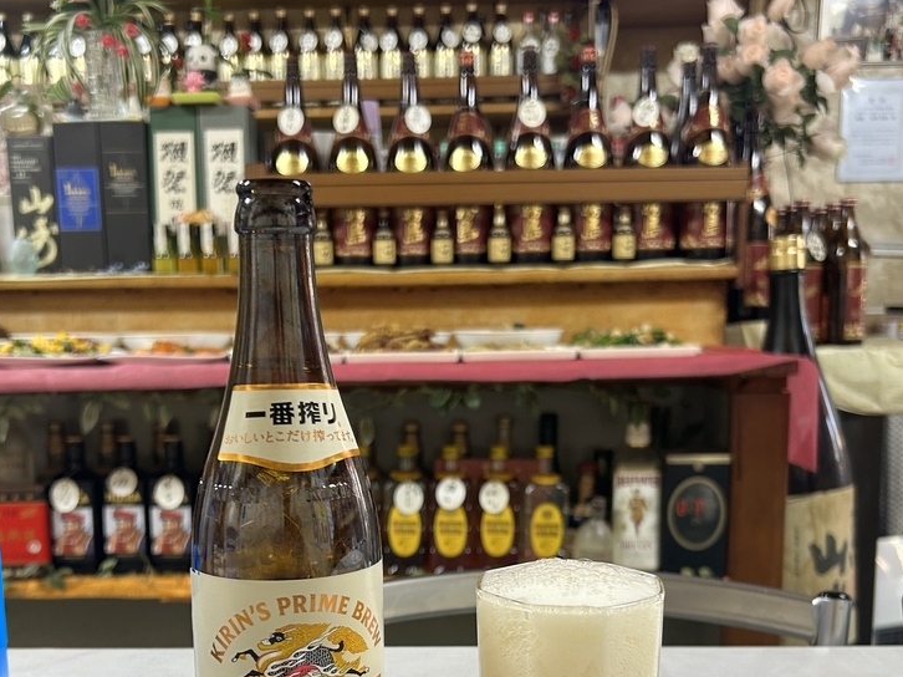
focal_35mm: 43
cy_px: 530
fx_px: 1121
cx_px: 420
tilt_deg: -11.8
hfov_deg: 43.8
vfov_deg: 32.7
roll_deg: -0.2
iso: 125
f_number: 1.5
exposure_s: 1/50
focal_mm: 5.7
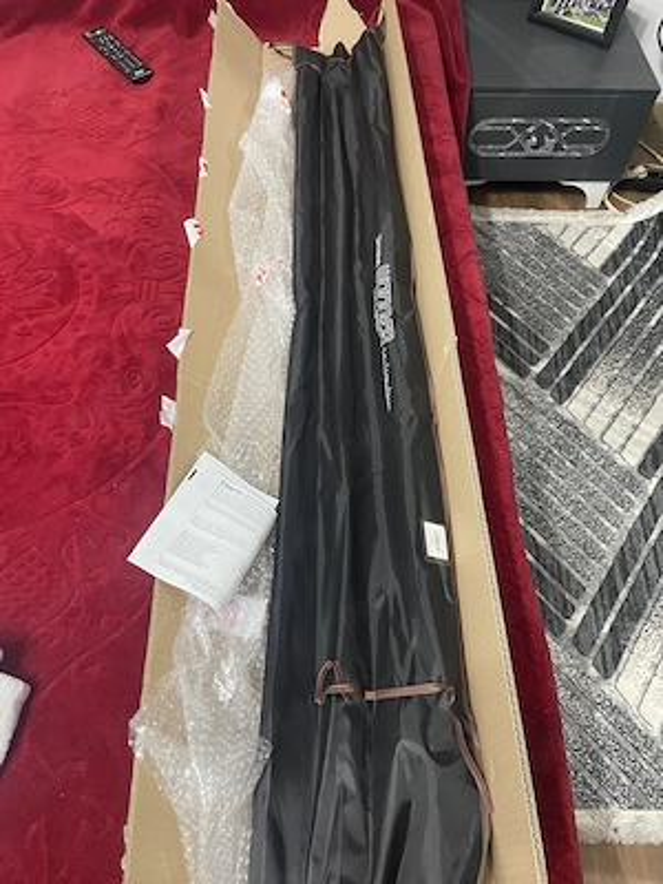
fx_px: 664
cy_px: 442
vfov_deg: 67.3
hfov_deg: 53.1
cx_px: 332
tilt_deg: -58.6
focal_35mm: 26
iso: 400
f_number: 1.6
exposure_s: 1/33
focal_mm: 4.2
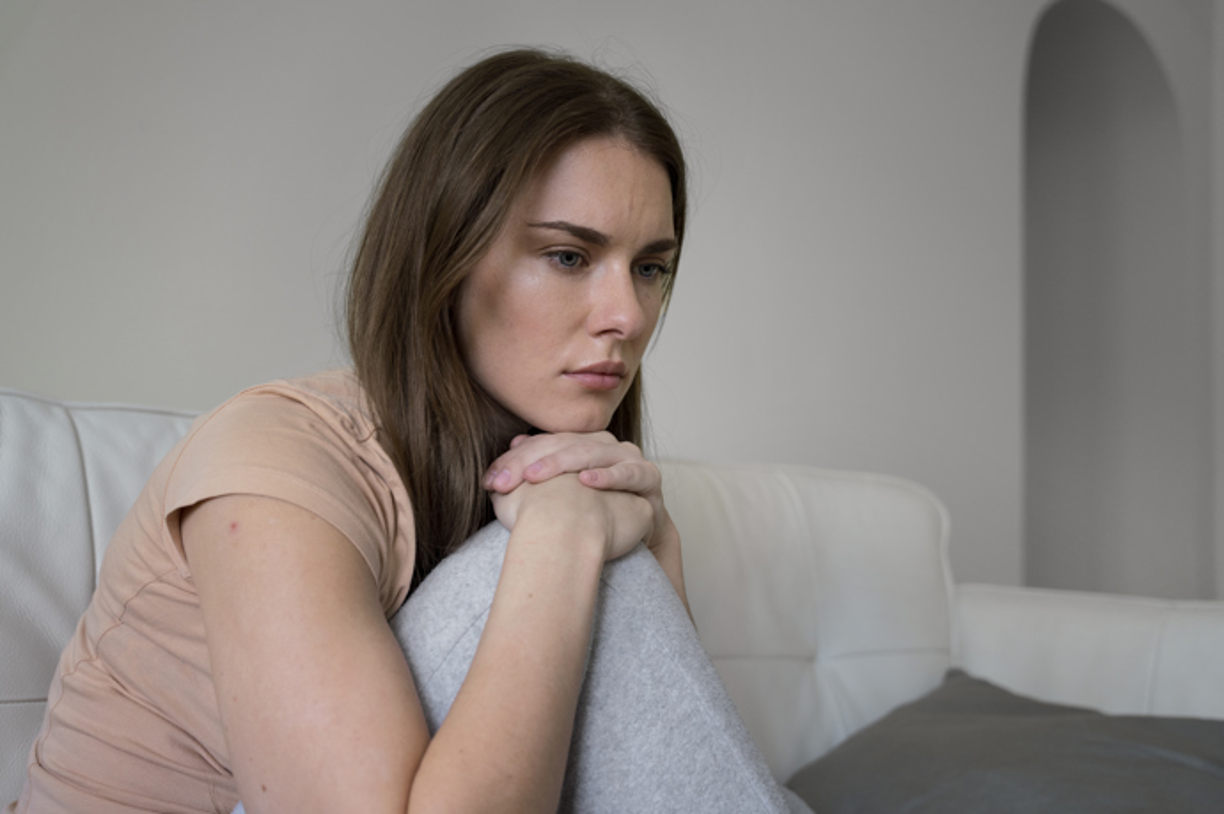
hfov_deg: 49.6
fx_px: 1325
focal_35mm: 39
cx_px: 612
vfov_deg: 34.2
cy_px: 407
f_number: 3.5
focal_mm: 39
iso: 1000
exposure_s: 1/80
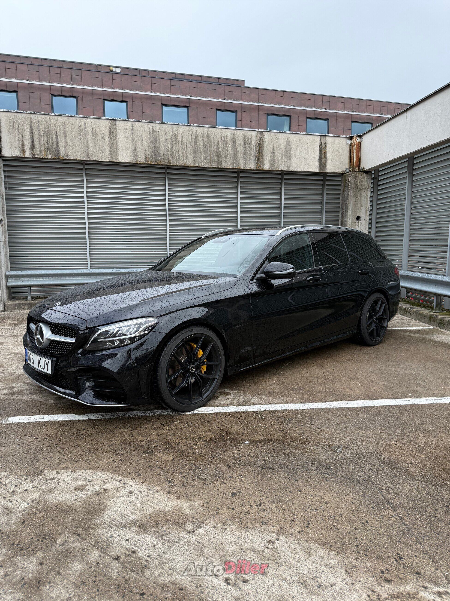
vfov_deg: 71.6
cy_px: 300
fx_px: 416
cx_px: 225
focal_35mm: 24
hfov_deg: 56.8
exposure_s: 1/1585
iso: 100
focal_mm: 6.76
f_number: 1.78
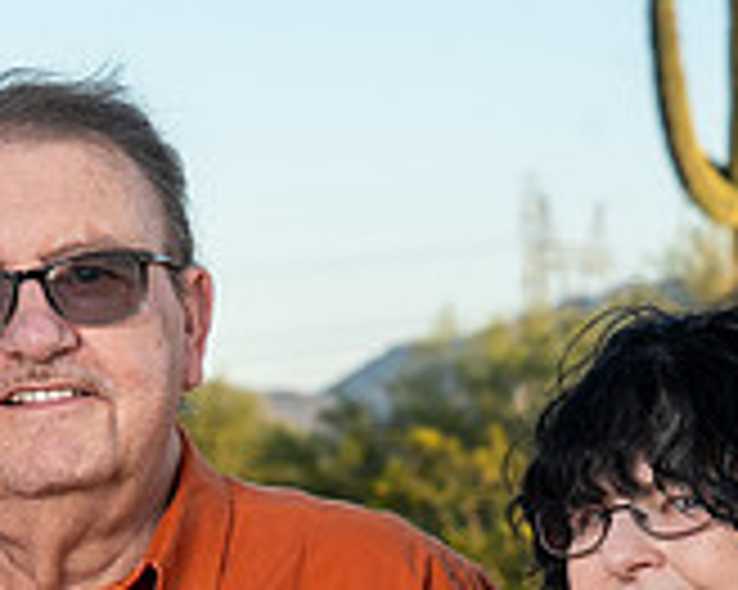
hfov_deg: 7.6
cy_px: 662
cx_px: 275
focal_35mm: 254
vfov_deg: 6.1
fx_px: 5545
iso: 100
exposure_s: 1/160
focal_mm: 70
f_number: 8
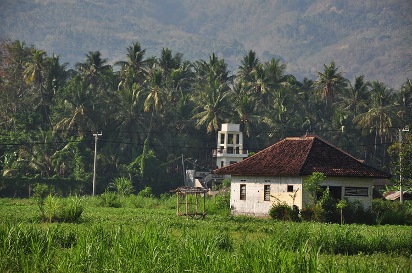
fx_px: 1800
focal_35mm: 158
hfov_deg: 13.1
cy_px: 136
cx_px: 206
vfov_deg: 8.7
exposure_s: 1/800
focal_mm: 105
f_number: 7.1
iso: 200
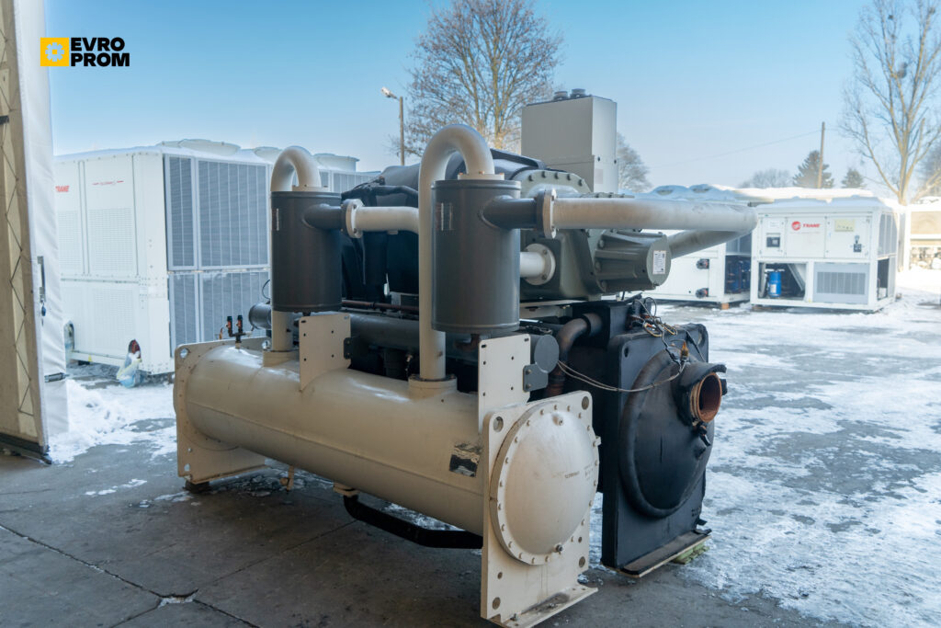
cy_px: 314
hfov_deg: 61.9
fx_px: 784
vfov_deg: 43.6
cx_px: 470
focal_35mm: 30
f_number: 4
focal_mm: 30
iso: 500
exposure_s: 1/200
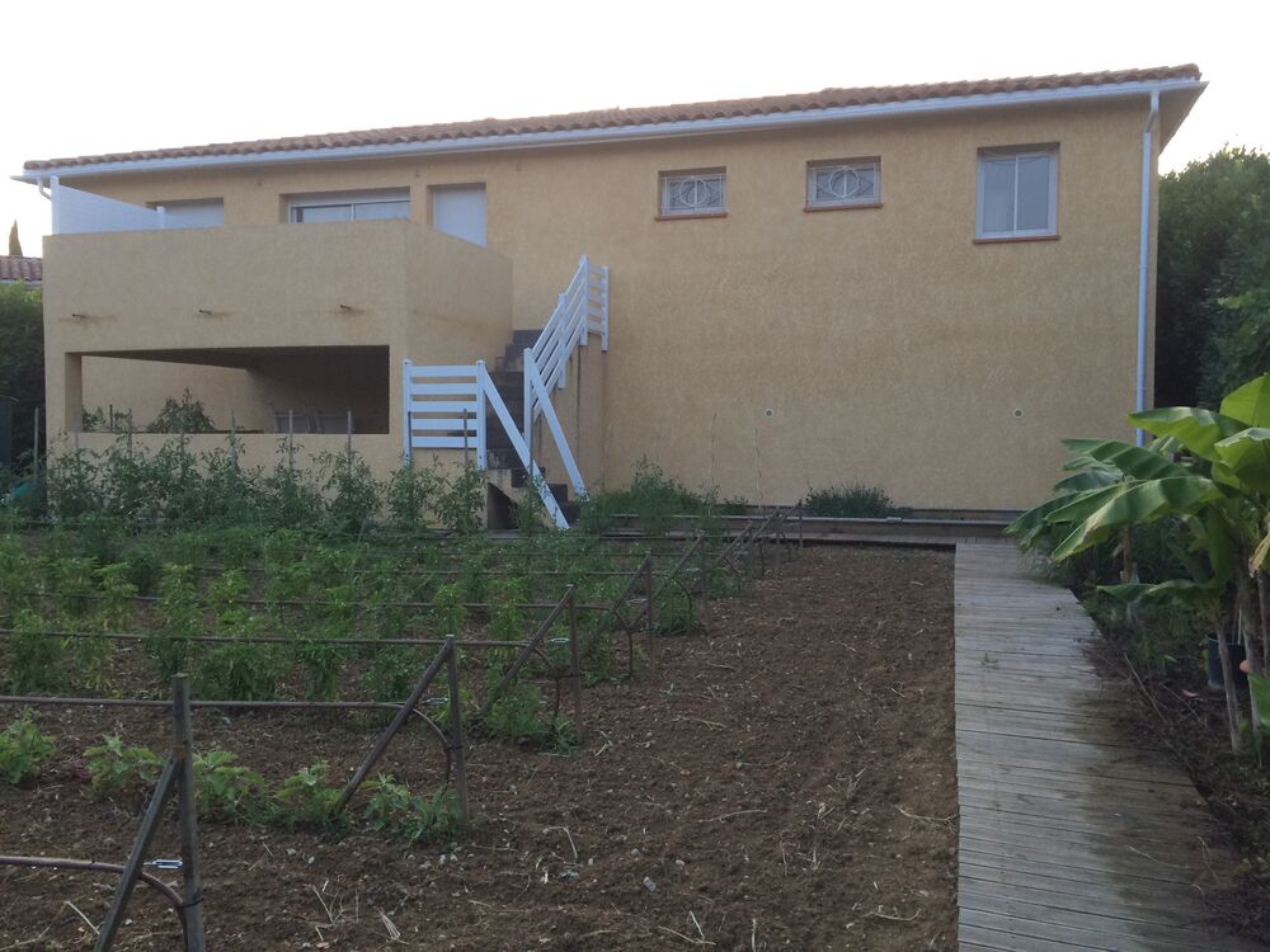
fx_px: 1064
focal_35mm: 29
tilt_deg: -0.4
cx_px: 635
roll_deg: -0.6
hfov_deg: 61.7
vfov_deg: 48.2
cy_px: 476
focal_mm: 4.15
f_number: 2.2
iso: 100
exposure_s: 1/33
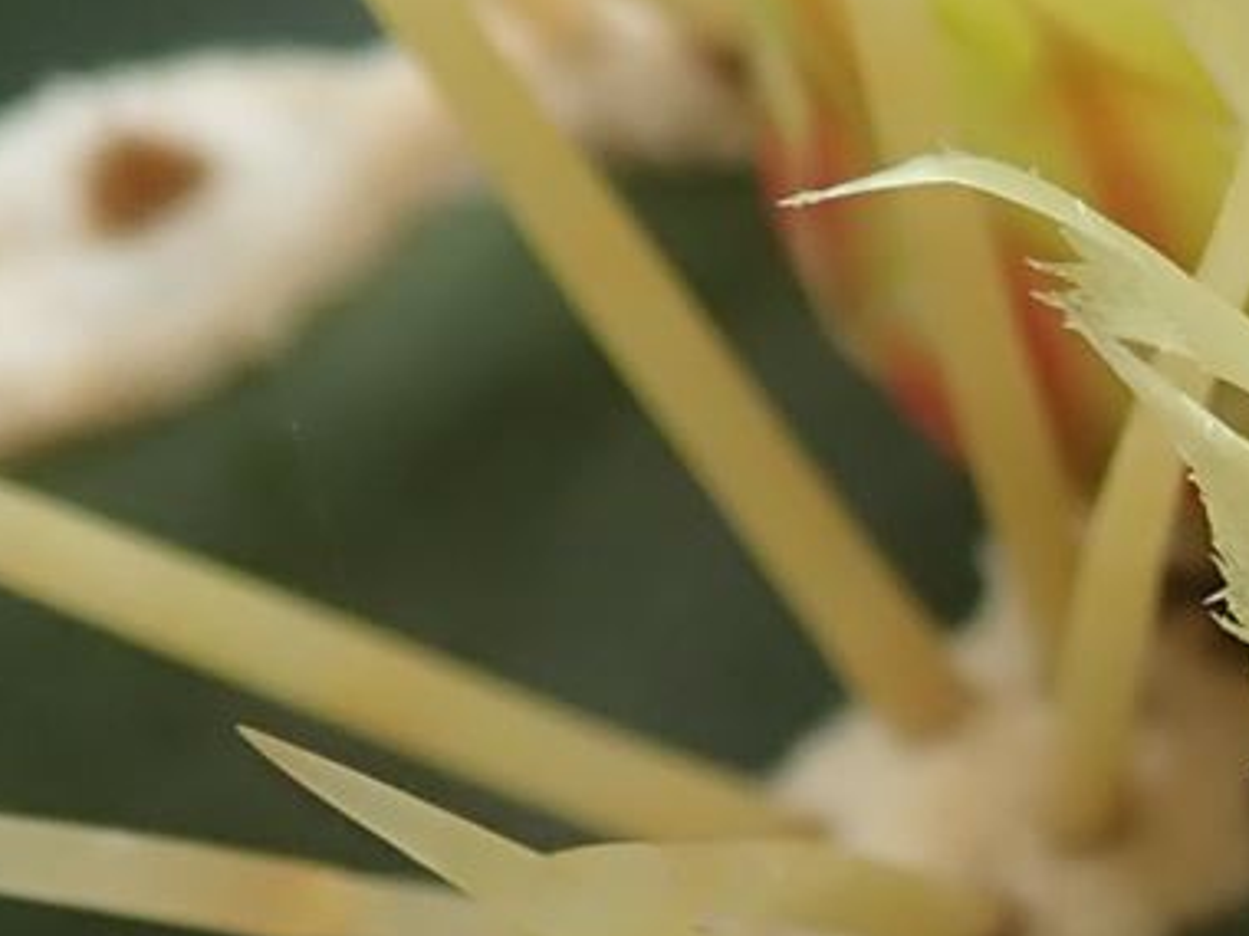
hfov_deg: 11.3
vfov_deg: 9.3
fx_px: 5701
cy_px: 1012
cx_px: 2528
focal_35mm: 158
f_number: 3.2
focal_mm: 5.5
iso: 100
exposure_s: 1/160
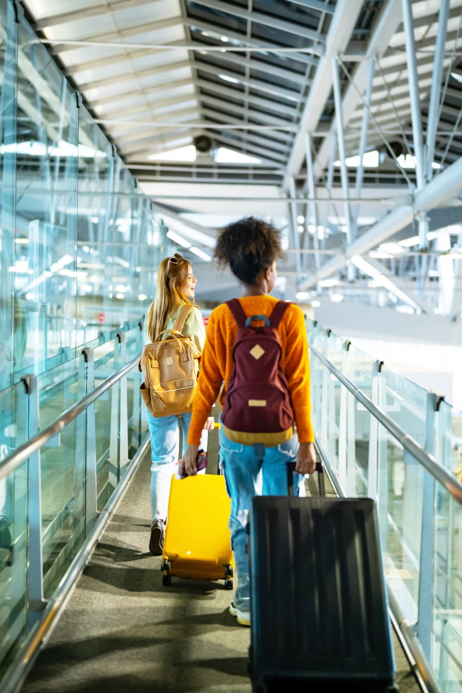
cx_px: 231
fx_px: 962
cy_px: 346
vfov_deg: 39.6
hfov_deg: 27.0
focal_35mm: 50
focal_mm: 50
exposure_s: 1/250
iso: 320
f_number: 1.4
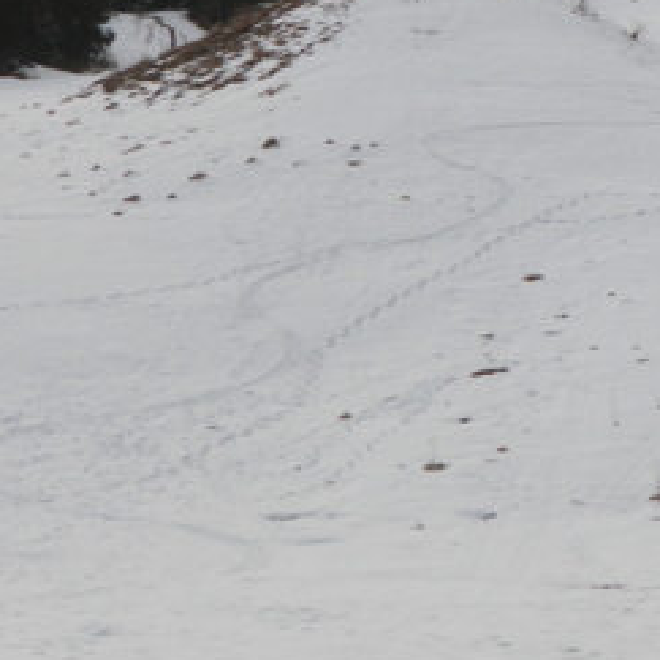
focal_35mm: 102
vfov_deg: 17.0
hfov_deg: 16.7
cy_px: 187
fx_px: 2200
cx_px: 649
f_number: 3.8
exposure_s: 1/320
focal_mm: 6.2
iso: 64
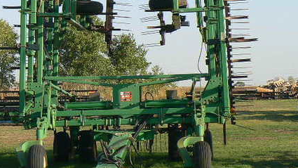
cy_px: 60
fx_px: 893
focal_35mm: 113
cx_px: 121
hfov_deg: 18.9
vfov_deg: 10.7
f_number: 5.6
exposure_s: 1/400
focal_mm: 9.9
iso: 80
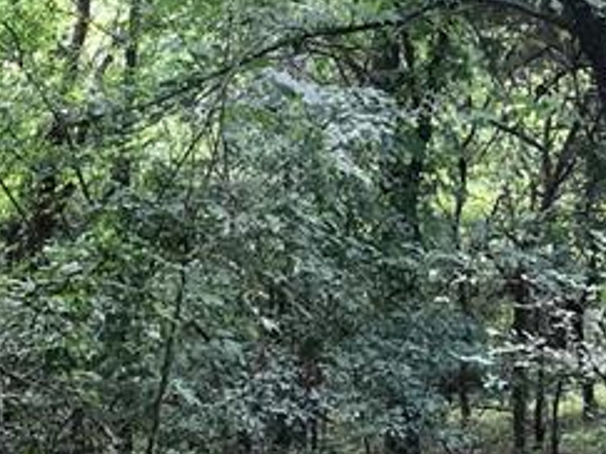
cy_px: 499
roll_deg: +0.0
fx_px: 2065
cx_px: 262
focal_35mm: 118
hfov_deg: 16.7
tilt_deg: -9.2
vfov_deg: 12.3
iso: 25
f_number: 1.8
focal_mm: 3.99
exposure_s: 1/60
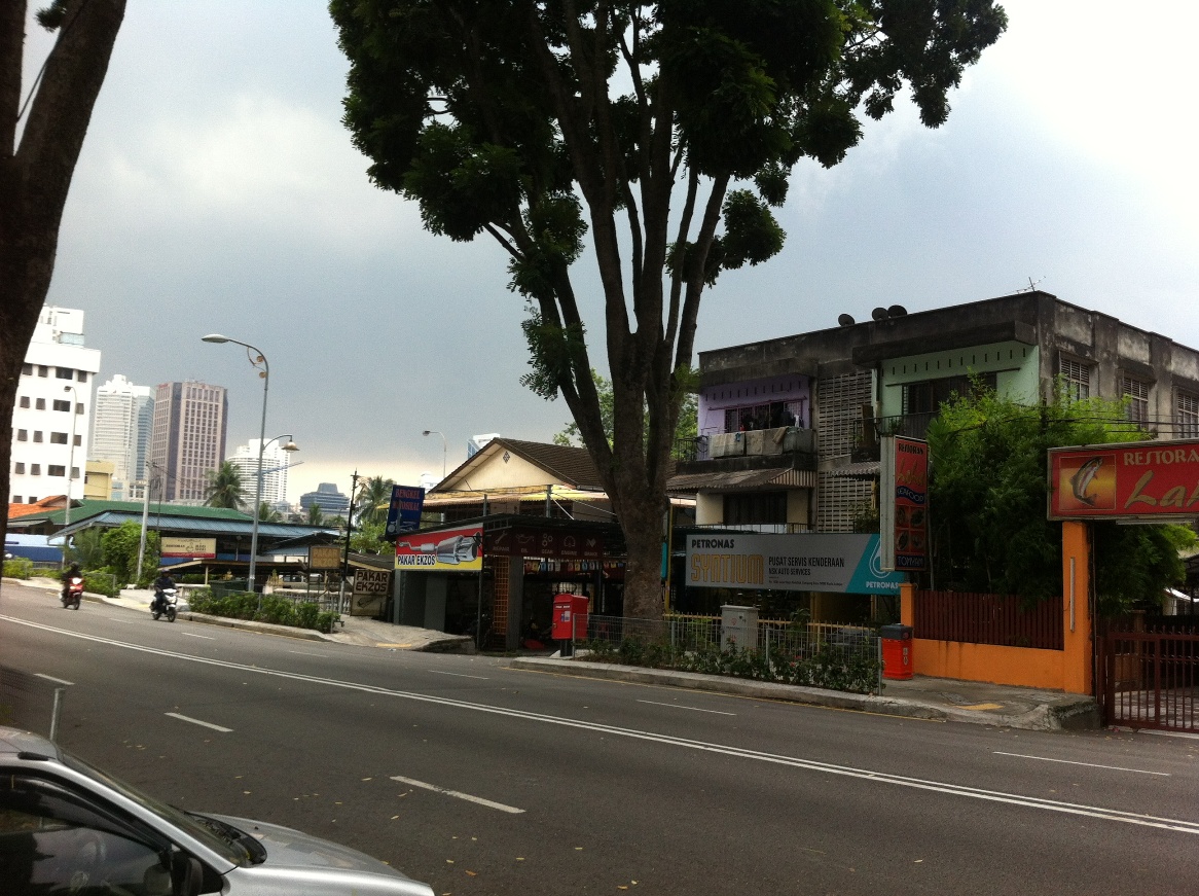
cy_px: 448
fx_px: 1211
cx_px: 600
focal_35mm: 35
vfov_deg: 40.6
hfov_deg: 52.7
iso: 100
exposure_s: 1/60
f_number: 2.8
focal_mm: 3.85
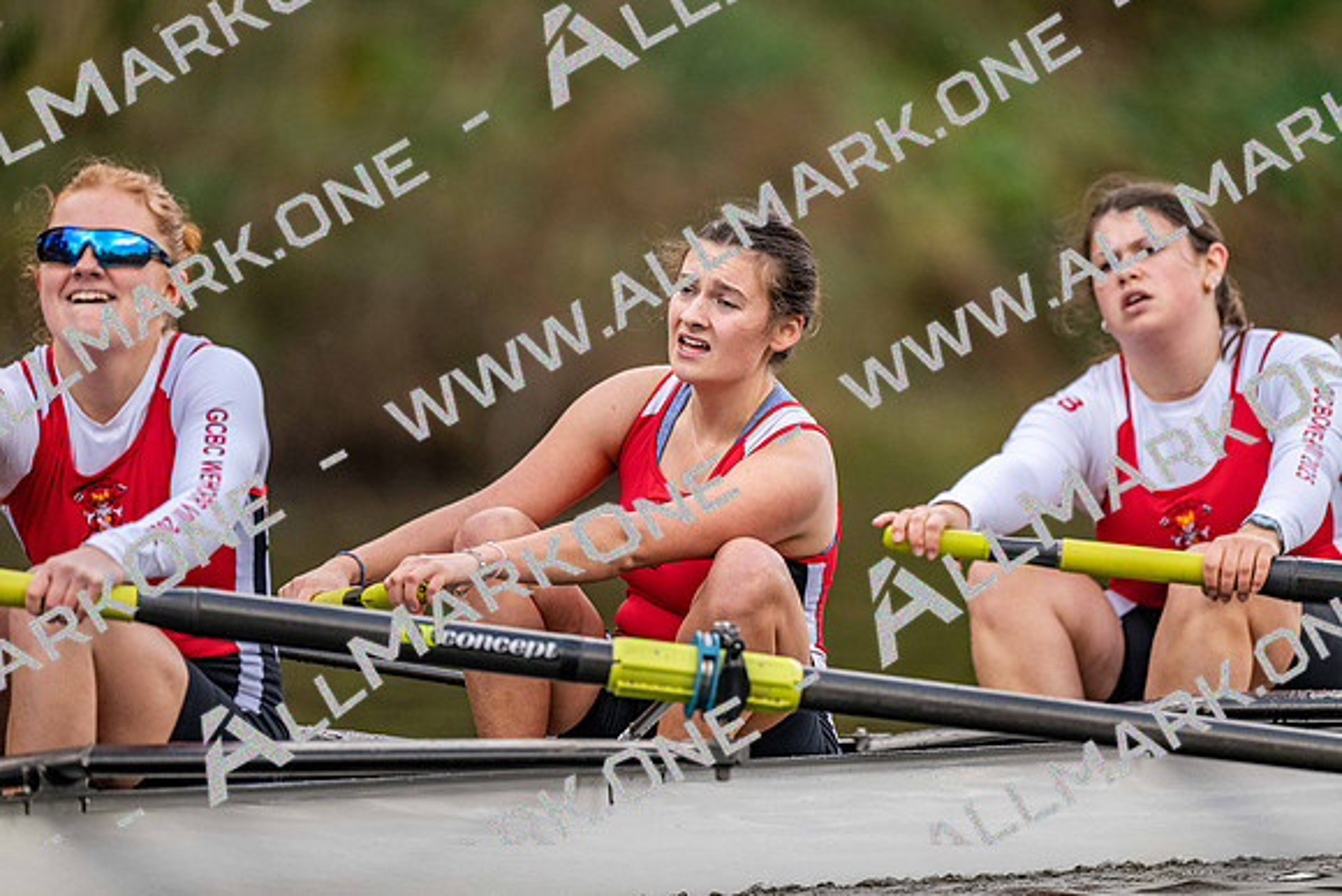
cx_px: 671
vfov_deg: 2.3
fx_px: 22371
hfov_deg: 3.4
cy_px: 448
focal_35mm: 600
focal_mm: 600
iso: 2000
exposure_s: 1/2500
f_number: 4
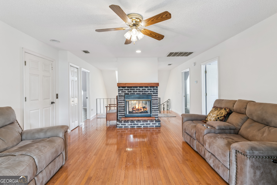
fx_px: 131
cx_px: 138
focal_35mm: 17
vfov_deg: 70.5
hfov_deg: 93.3
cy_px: 92
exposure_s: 1/6
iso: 250
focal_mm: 17
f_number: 8
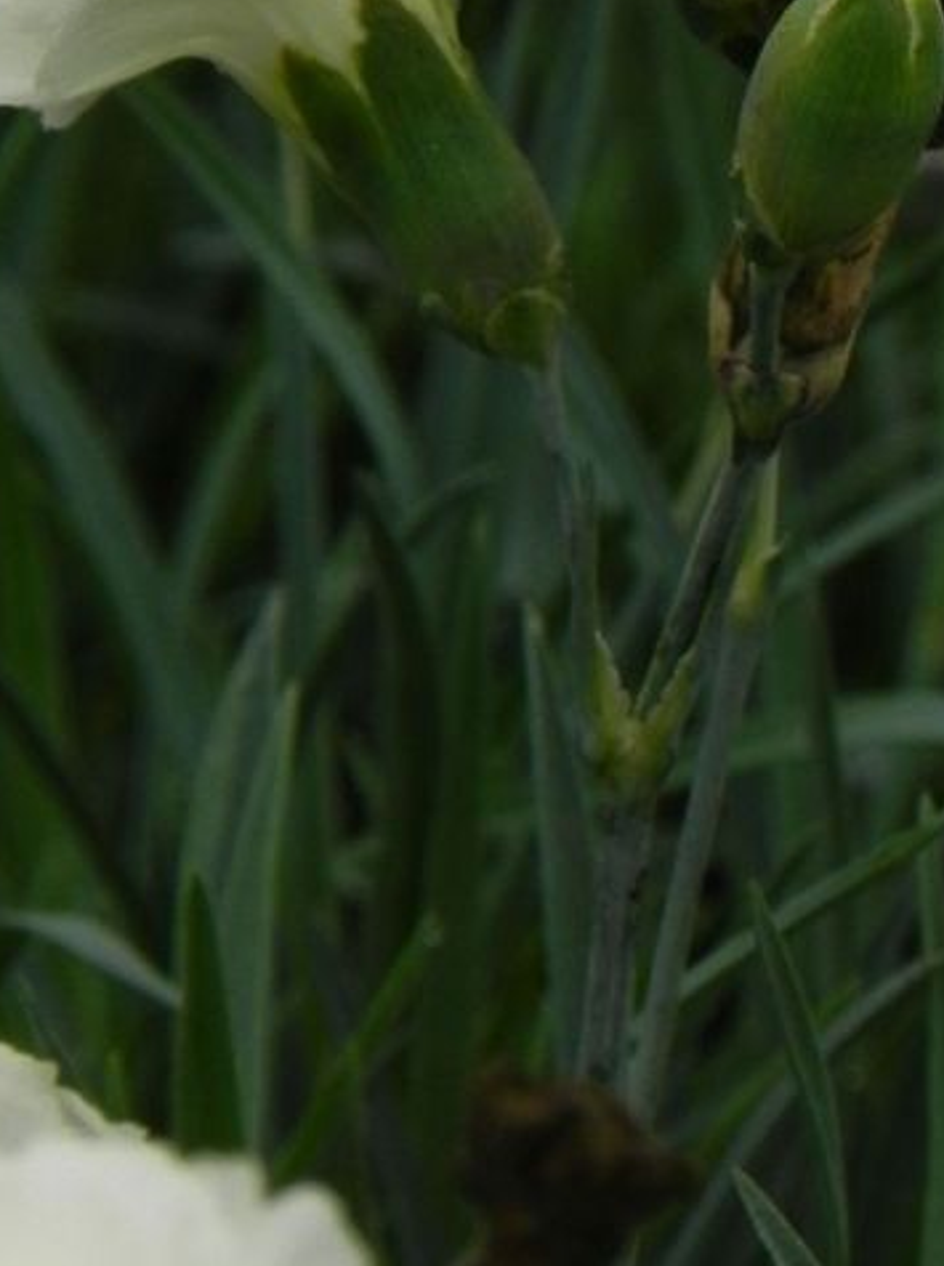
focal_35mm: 489
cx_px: 598
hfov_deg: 3.0
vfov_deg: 4.1
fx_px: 17845
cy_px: 266
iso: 160
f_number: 5
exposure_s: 1/80
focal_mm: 51.8
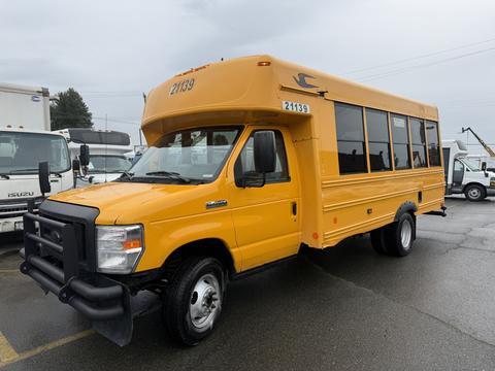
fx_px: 343
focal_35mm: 24
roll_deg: -1.6
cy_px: 186
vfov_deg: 56.8
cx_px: 248
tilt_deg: -0.3
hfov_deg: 71.6
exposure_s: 1/1156
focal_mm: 6.76
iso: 80
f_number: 1.78
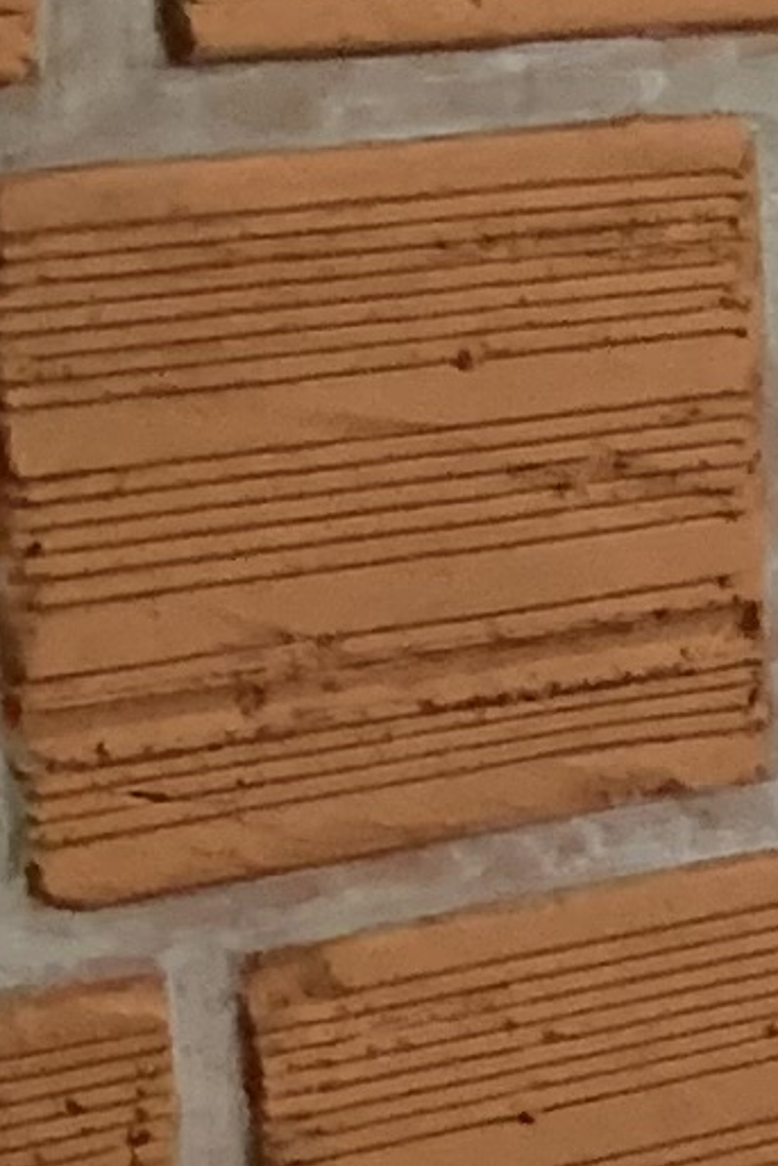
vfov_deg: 9.7
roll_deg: -4.2
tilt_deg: -14.4
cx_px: 3892
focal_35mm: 212
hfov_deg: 5.1
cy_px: 821
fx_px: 6867
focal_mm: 4.25
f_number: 1.8
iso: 320
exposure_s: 1/60
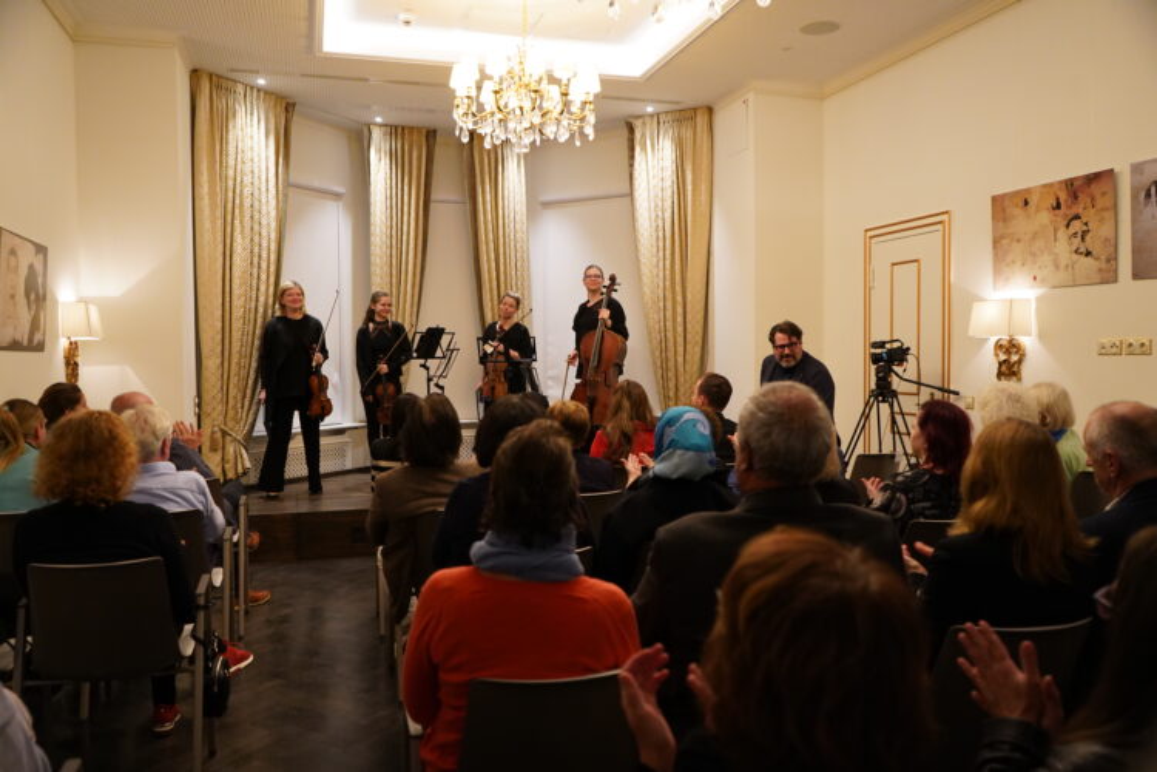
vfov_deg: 46.4
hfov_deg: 65.5
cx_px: 578
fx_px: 900
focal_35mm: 28
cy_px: 386
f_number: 3.5
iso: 3200
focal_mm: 28
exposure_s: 1/160
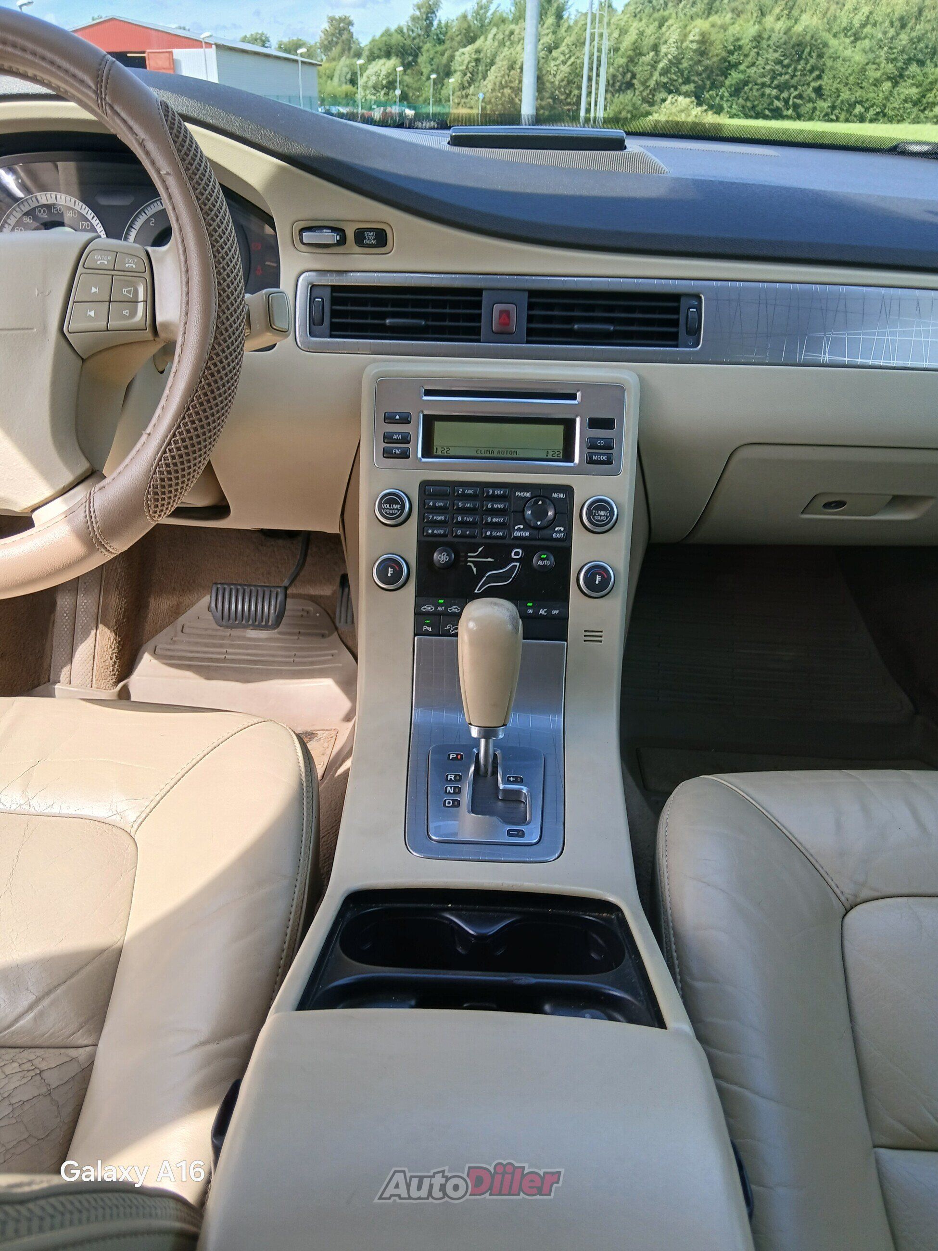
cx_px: 469
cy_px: 626
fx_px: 939
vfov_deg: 67.3
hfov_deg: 53.1
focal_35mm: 26
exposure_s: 1/100
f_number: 1.8
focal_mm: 3.98
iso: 20
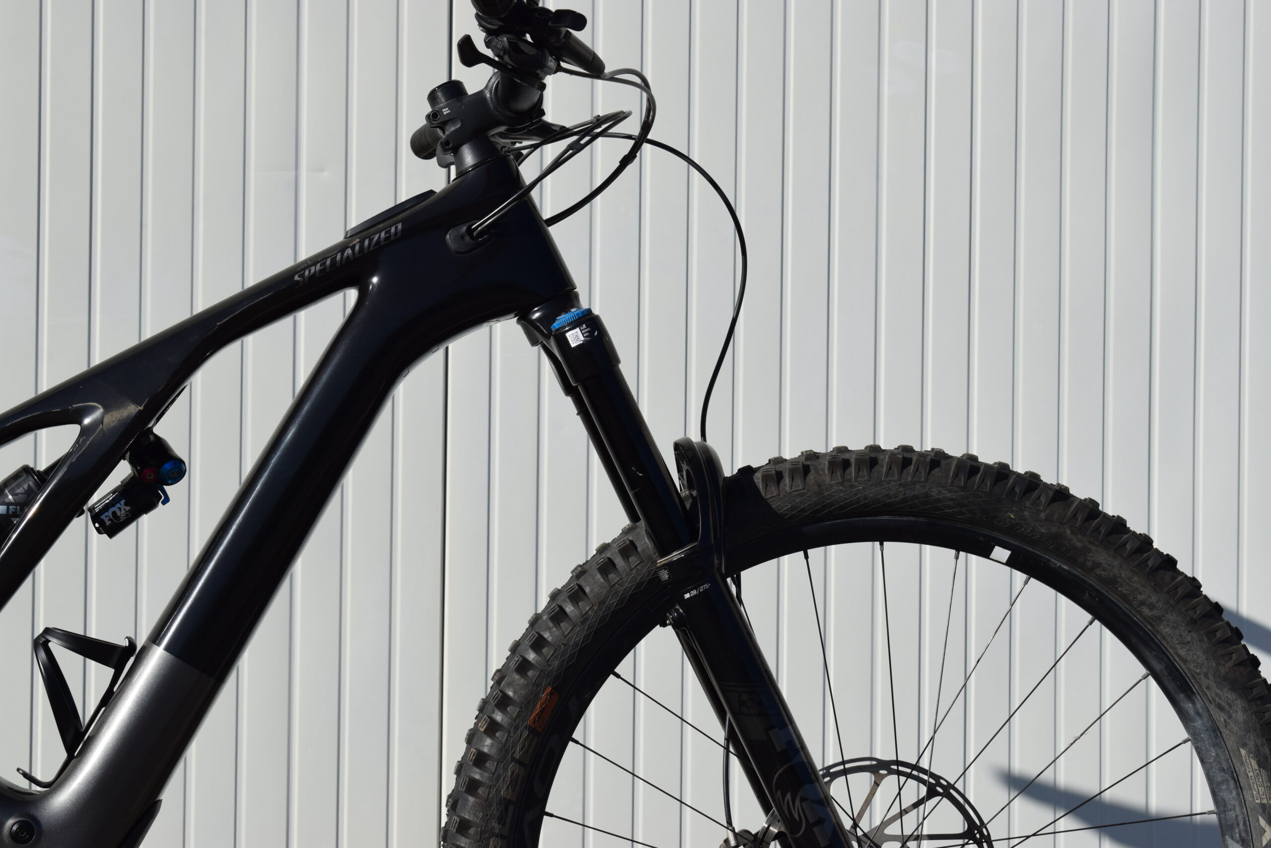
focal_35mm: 82
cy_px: 424
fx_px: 2913
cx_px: 636
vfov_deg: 16.6
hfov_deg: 24.6
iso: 200
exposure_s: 1/400
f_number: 10
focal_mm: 55
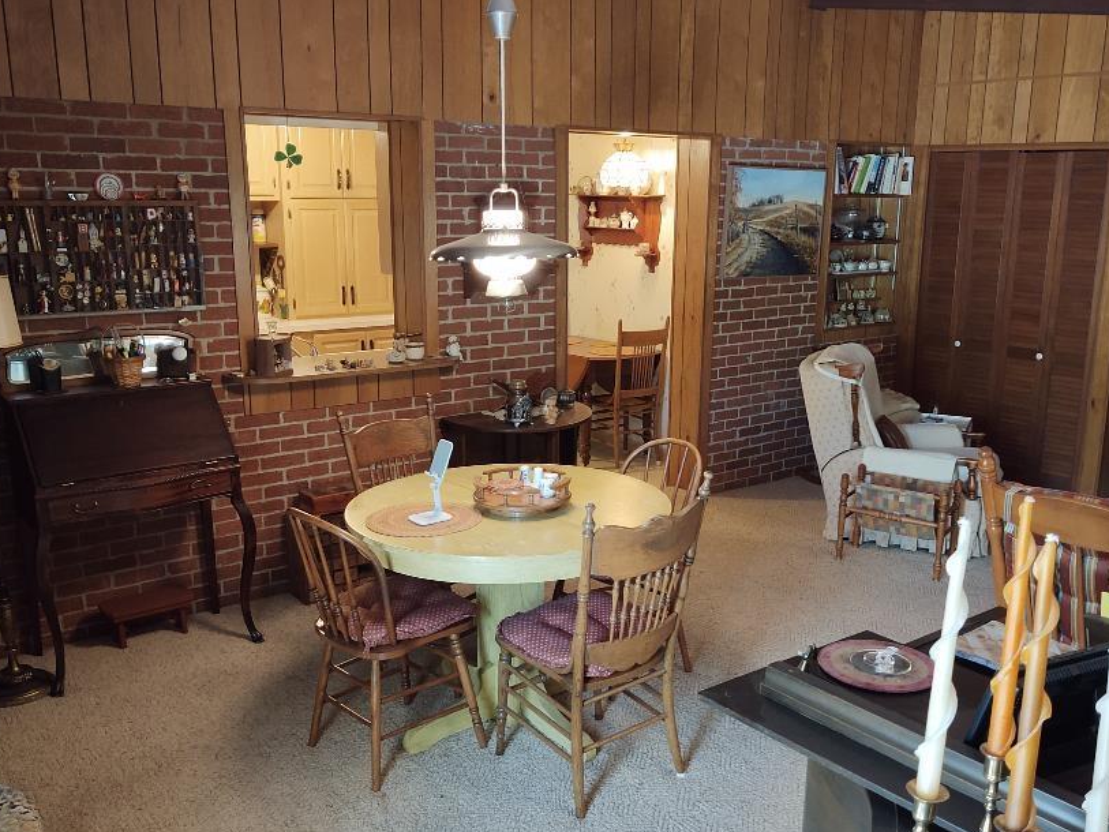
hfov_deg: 53.9
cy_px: 456
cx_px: 591
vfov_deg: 41.8
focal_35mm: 34
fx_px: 1089
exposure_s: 1/33
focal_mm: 4.75
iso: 416
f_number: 1.7
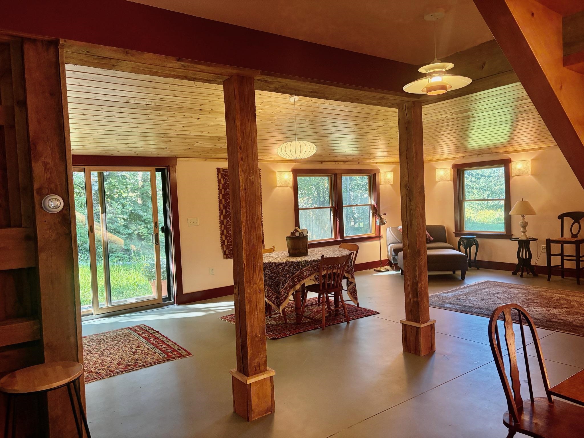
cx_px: 292
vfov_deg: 53.1
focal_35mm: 26
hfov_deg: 67.3
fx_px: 439
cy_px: 219
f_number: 1.6
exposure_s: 1/60
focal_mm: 5.96
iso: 200
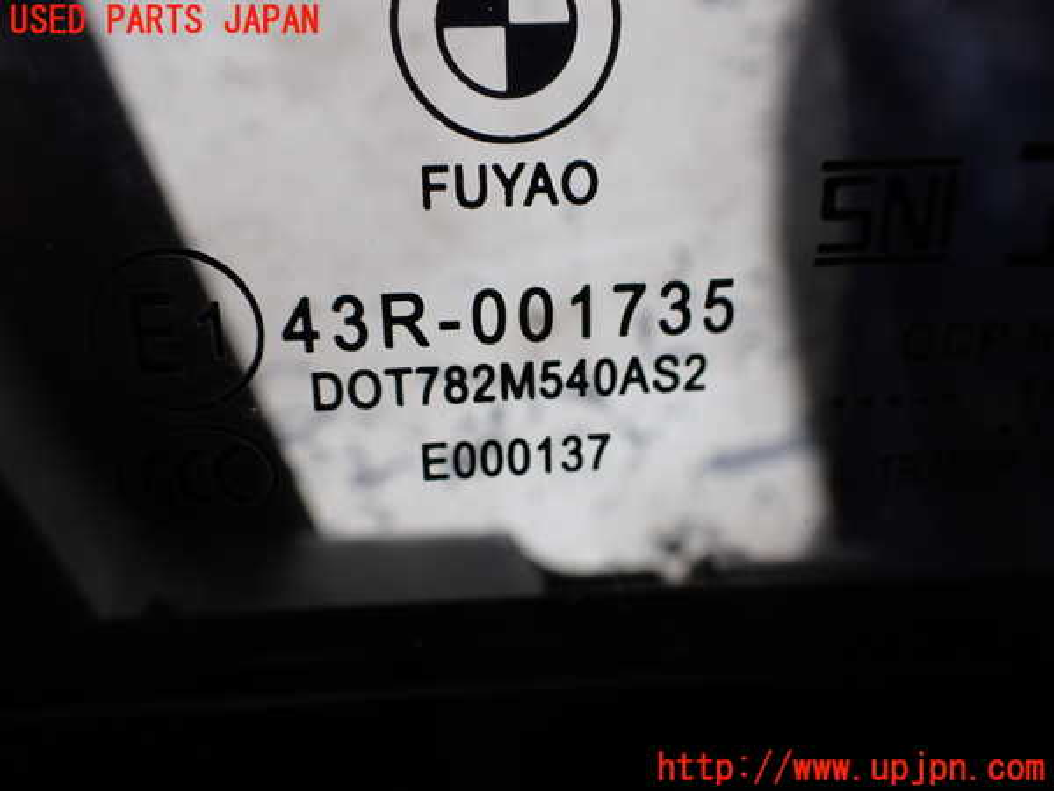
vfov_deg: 46.8
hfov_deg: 60.0
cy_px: 396
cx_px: 527
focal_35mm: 30
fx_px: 913
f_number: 9
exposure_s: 1/160
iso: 100
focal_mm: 5.4
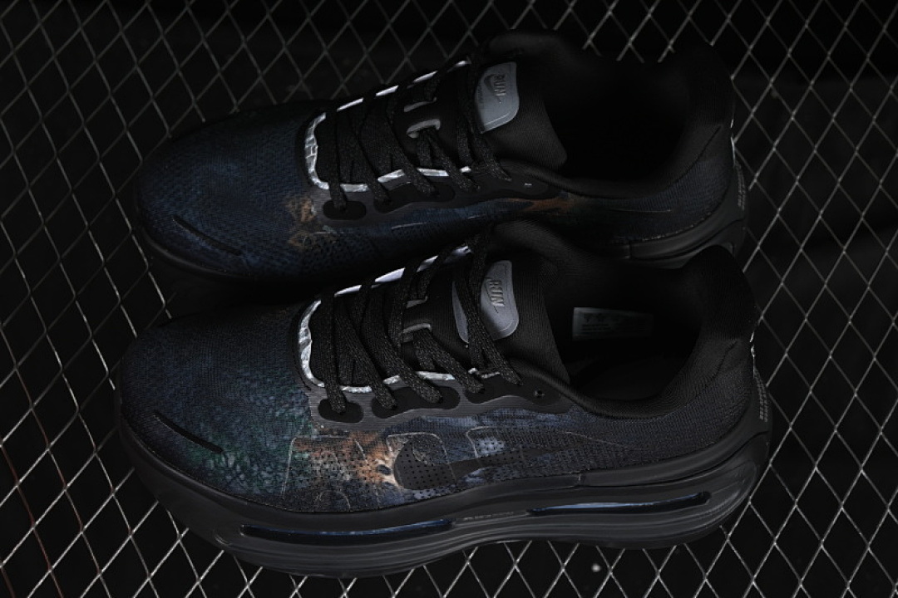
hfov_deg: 27.0
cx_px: 449
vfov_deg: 18.2
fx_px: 1871
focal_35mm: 75
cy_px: 299
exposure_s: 1/50
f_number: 6.3
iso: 160
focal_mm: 50
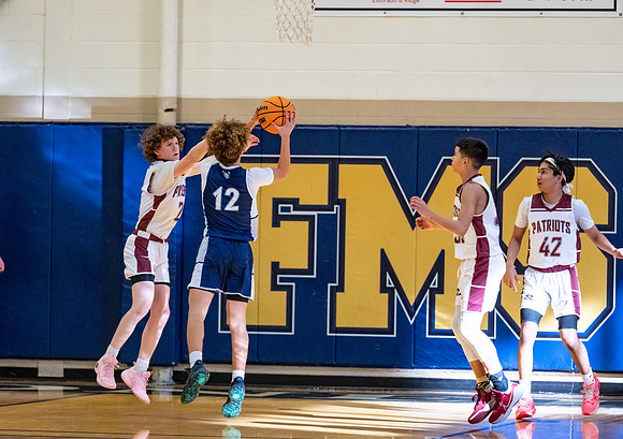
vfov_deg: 5.8
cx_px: 259
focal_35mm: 247
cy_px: 241
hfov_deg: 8.2
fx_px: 4349
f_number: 2.8
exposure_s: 1/1000
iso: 4000
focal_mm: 200
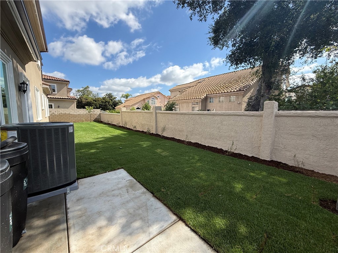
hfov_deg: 102.1
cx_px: 169
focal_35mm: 14
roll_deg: -0.5
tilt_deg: -5.5
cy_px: 126
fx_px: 137
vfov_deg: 85.7
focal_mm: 2.22
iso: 64
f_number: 2.2
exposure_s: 1/1572
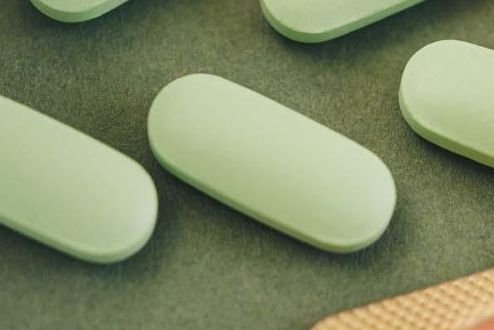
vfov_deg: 8.4
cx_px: 299
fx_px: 2224
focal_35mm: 162
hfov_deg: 12.7
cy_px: -1
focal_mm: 60
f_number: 4.8
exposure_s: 1/250
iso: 200
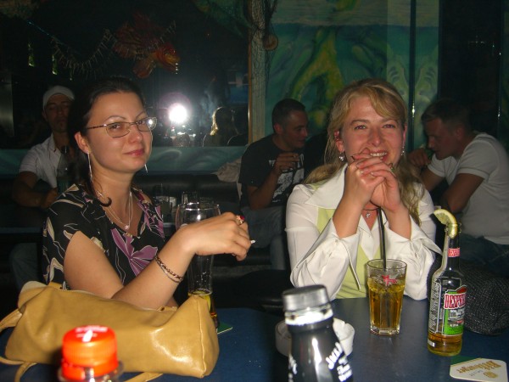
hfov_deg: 49.0
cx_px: 254
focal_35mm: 38
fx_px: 559
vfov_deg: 37.7
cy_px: 191
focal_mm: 7.9
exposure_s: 1/60
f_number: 2.8
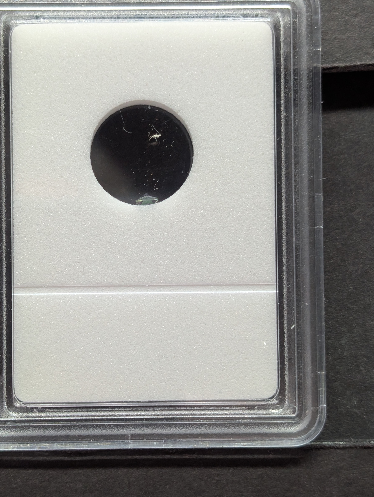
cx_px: 154
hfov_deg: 23.3
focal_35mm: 63
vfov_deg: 30.7
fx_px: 905
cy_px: 240
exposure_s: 1/198
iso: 261
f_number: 1.68
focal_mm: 6.9
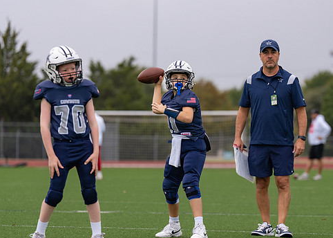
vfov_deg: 6.8
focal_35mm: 210
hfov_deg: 9.6
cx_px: 217
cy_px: 142
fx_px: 1986
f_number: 2.8
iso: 640
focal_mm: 143
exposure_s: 1/1000
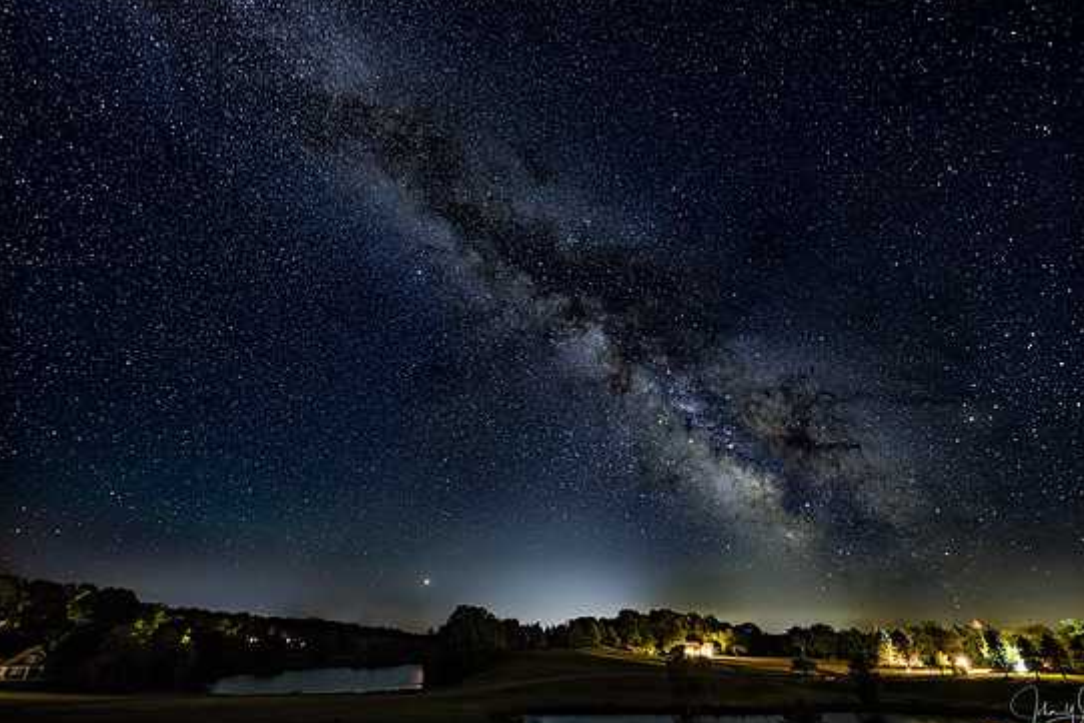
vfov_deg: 77.4
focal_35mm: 15
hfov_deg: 100.3
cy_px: 366
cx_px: 563
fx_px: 452
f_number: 2
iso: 800
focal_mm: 14
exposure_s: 10
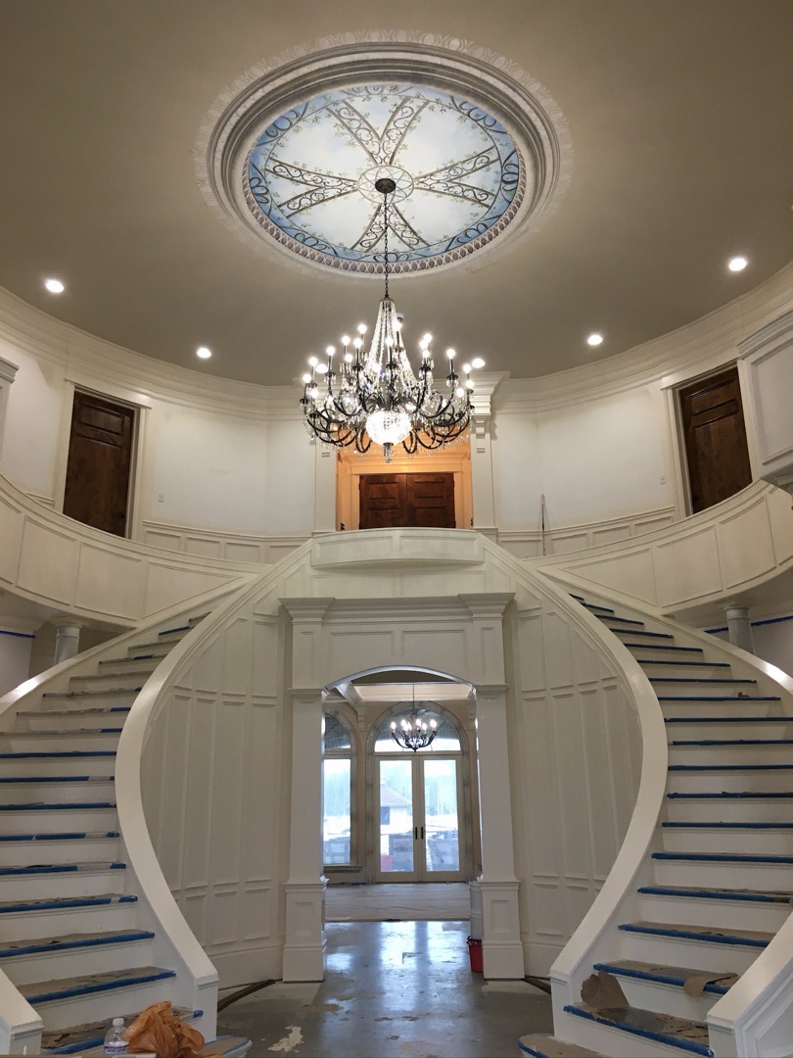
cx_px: 396
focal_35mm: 29
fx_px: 886
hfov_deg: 48.2
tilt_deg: +15.9
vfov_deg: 61.7
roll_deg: +0.1
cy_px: 529
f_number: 2.2
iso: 64
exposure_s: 1/30
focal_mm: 4.15
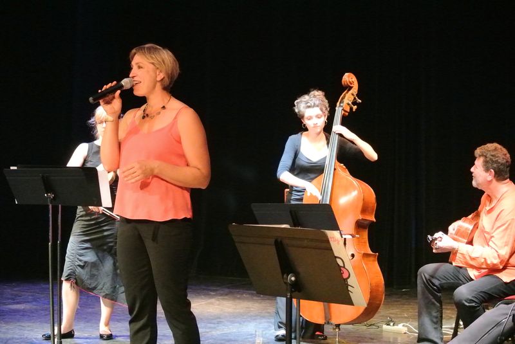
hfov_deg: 25.0
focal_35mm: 81
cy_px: 172
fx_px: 1160
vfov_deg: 16.9
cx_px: 258
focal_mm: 30
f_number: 4
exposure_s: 1/80
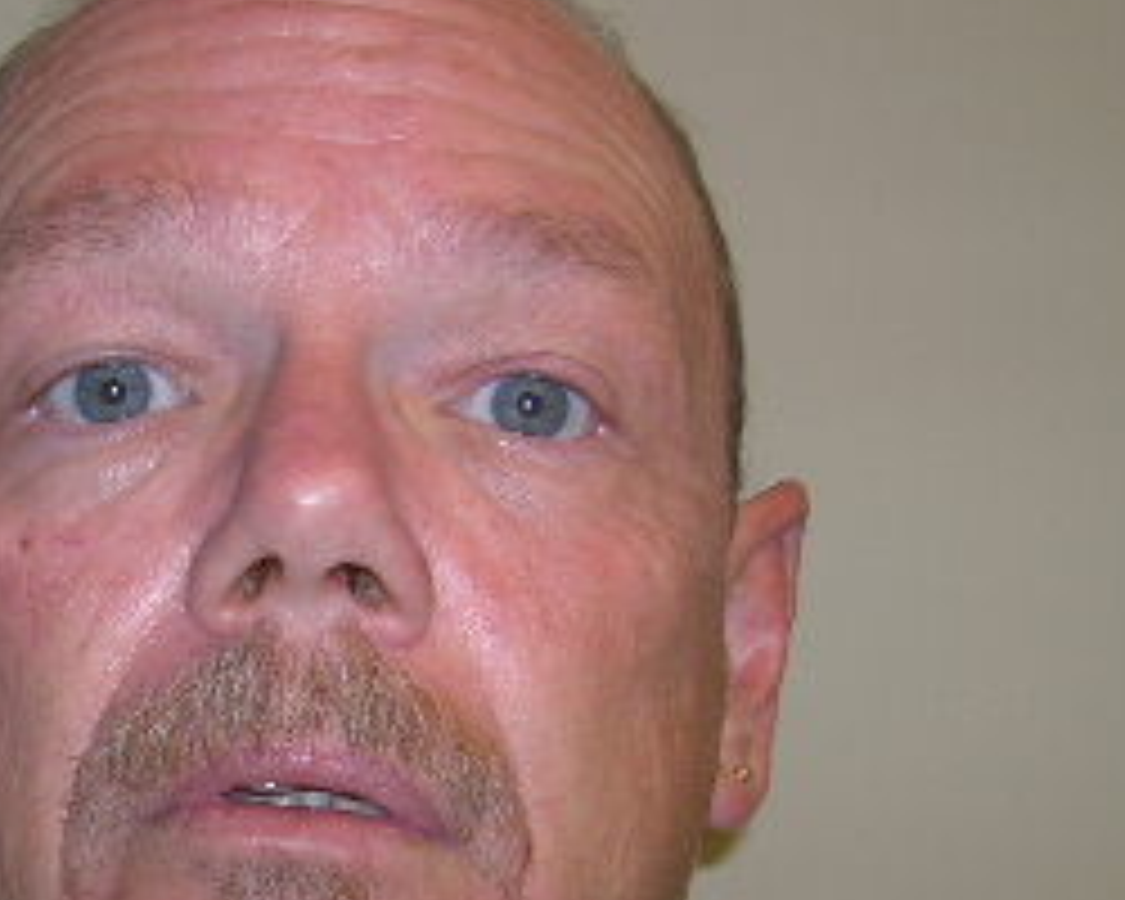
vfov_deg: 18.0
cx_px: 171
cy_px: 684
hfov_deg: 22.1
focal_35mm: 85
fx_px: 2830
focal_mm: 5.7
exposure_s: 1/60.1
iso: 50
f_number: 2.9
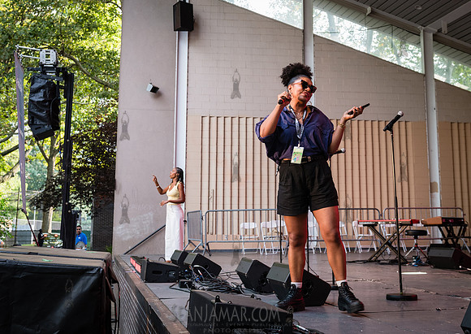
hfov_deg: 42.0
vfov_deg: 30.4
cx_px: 244
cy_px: 133
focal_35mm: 46
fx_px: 613
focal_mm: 35
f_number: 4.5
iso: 1000
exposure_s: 1/160
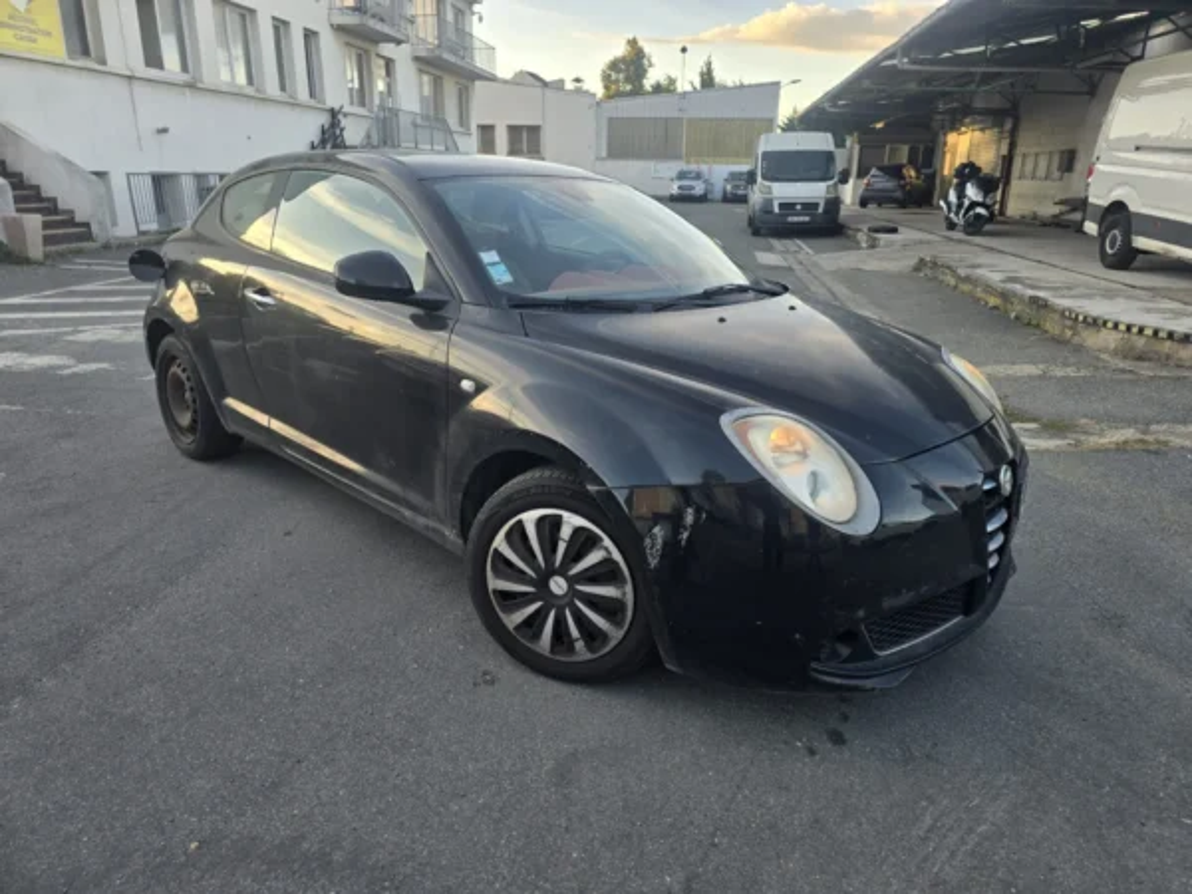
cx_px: 596
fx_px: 792
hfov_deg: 73.9
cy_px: 447
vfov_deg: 58.9
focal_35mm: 23
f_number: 1.7
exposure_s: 1/180
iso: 25
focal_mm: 6.3
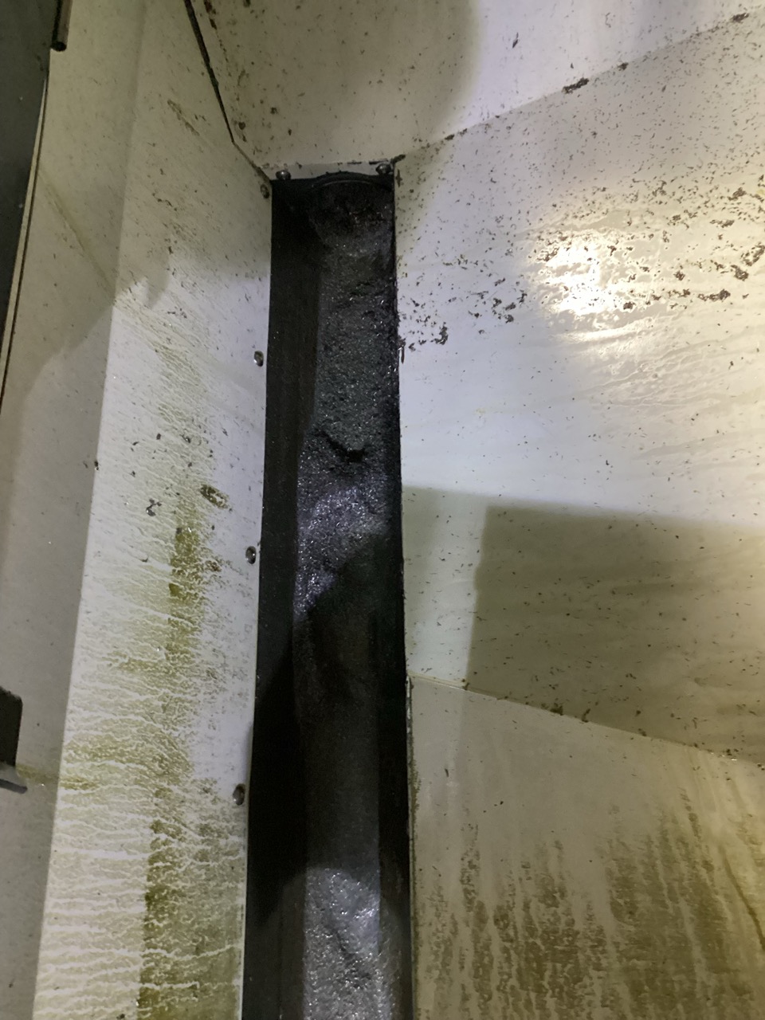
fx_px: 913
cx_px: 382
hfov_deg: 45.4
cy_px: 510
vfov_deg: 58.4
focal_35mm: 31
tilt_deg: -67.7
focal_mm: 3.3
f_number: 2.4
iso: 500
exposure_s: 1/30
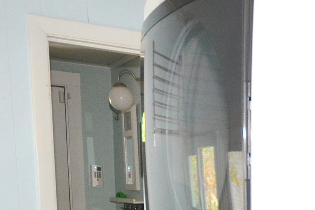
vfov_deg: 19.1
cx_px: 331
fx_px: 560
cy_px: 296
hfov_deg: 28.9
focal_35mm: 64
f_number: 5.6
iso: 400
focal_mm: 10
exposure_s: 1/60
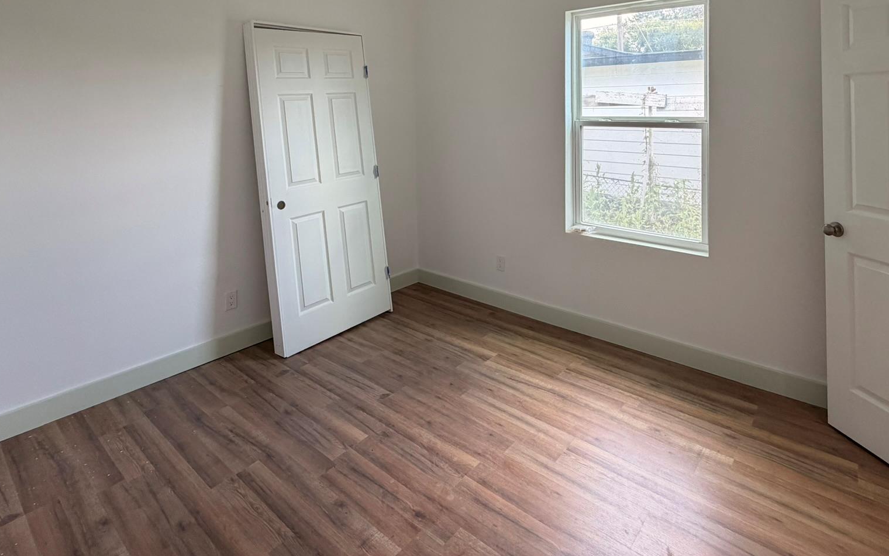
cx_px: 468
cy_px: 108
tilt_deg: +1.1
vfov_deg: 55.3
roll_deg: +0.9
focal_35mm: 20
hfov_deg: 85.0
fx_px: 485
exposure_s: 1/120
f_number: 2.2
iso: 160
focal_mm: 2.22
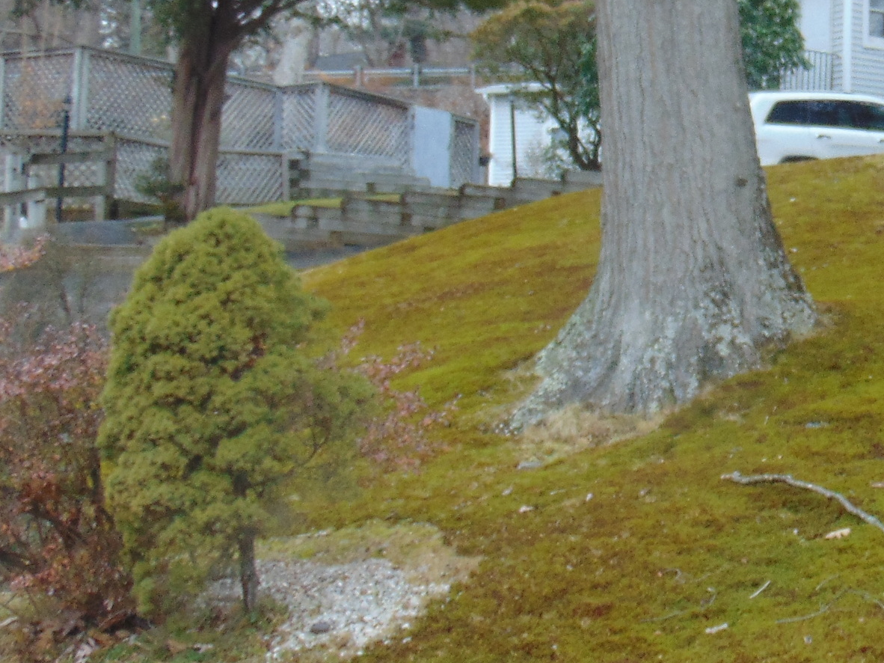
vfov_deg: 16.2
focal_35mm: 91
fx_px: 2323
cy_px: 220
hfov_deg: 21.1
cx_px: 802
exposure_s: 1/80
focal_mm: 6.3
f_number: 3.2
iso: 80
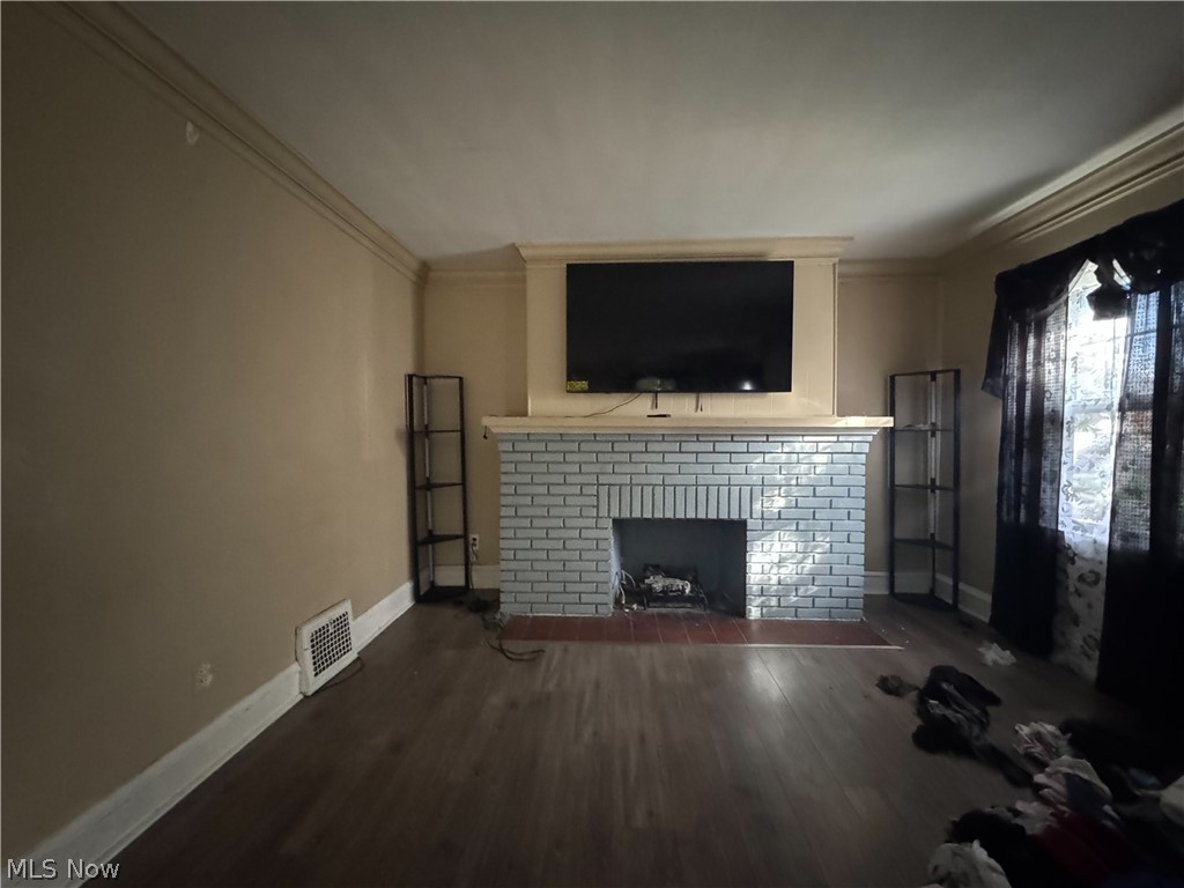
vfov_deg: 85.7
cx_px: 592
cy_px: 444
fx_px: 479
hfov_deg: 102.1
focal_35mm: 14
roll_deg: -0.3
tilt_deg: -1.8
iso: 1600
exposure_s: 1/38
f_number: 2.2
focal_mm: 2.22
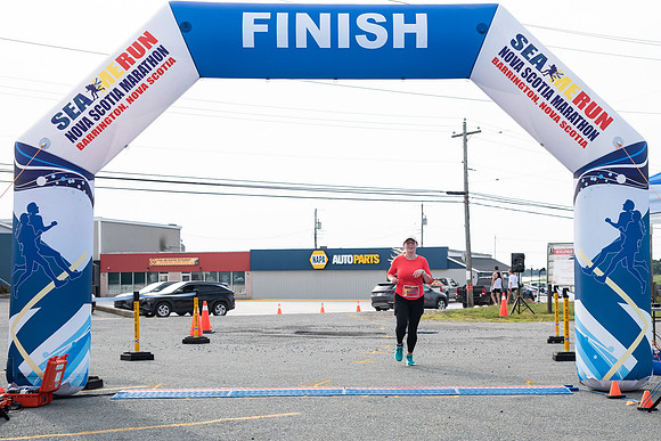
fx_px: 1097
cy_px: 275
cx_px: 396
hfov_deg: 33.4
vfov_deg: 22.7
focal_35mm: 60
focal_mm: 48
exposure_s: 1/2500
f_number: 4
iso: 800
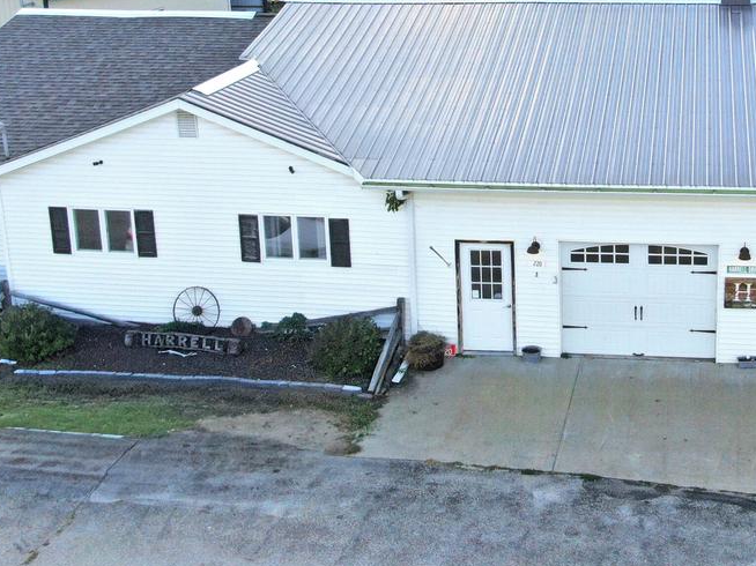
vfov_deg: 30.2
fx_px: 1026
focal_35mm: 47
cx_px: 575
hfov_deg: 39.3
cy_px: 119
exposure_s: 1/800
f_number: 2.8
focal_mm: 4.39
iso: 110
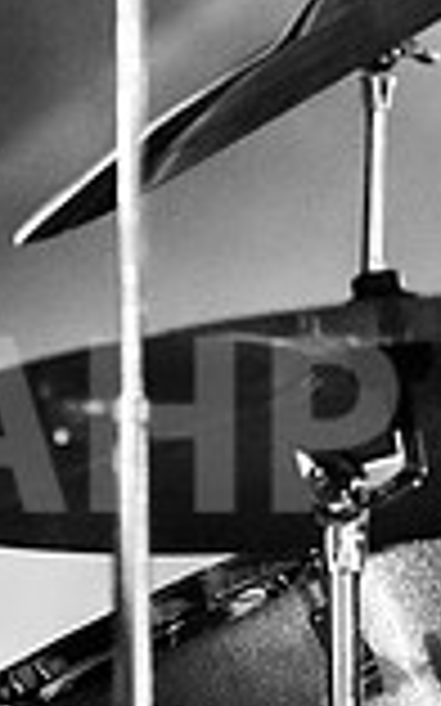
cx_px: -698
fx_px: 10317
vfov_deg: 3.9
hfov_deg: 2.4
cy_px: -63
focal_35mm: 536
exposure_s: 1/2000
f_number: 2.8
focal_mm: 130
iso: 1600
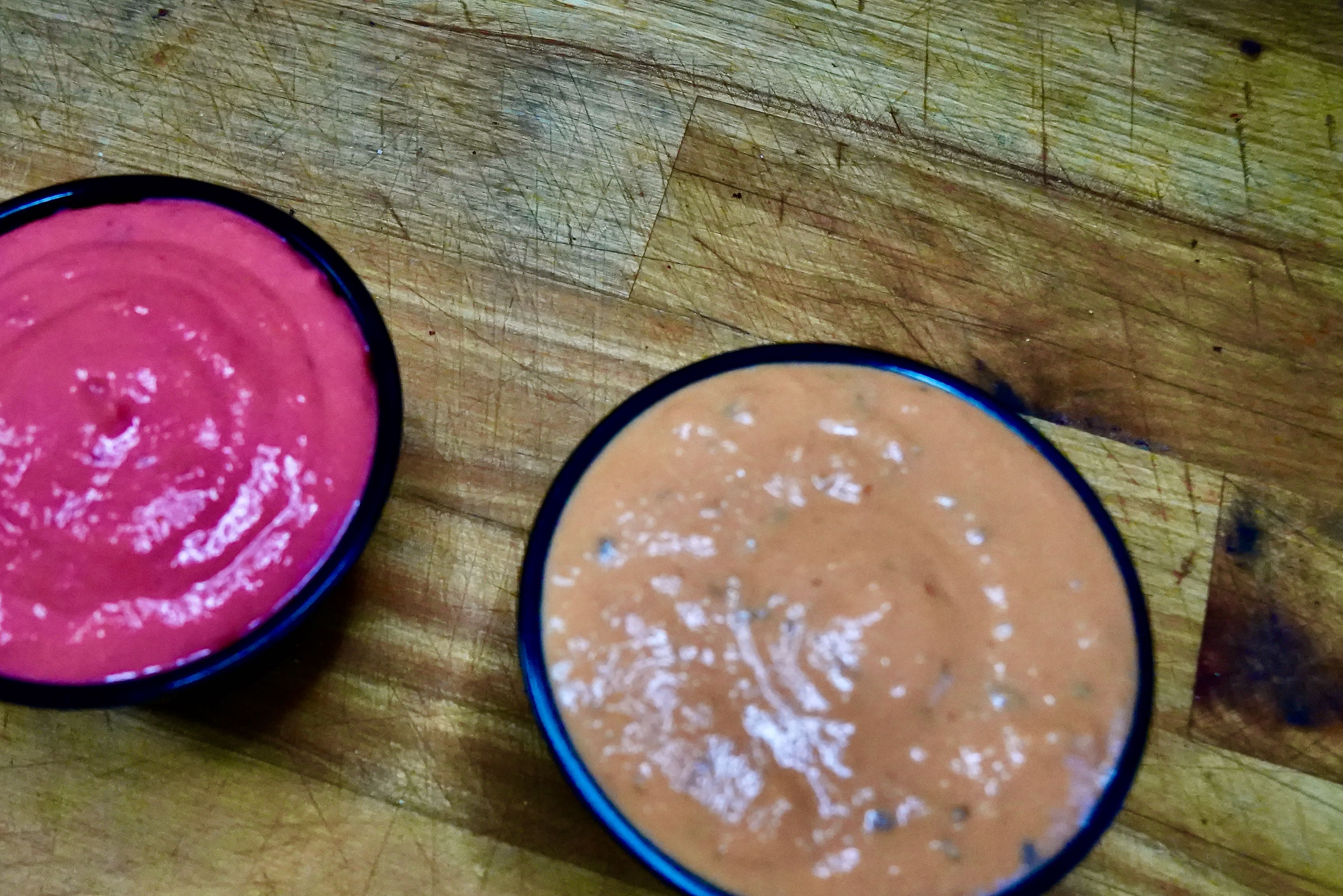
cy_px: 577
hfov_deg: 55.0
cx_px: 487
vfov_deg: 38.6
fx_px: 1268
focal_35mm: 34
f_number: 6.3
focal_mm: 17
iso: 8000
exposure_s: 1/250
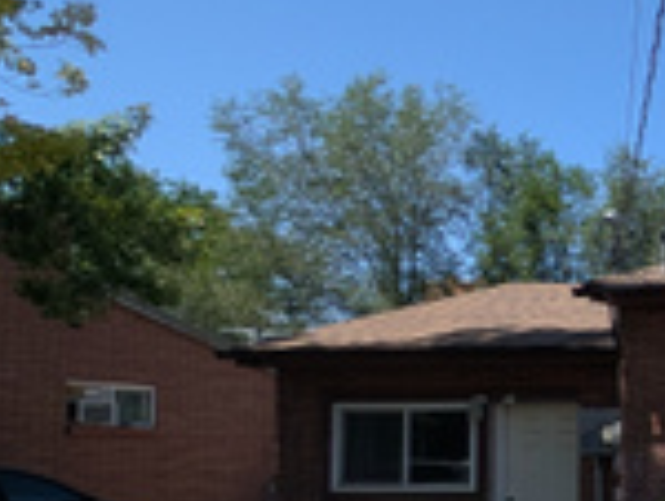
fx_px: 981
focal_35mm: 51
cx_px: 1246
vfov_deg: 27.7
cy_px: 439
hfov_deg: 21.2
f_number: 1.7
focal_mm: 2.02
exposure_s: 1/2660
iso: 50
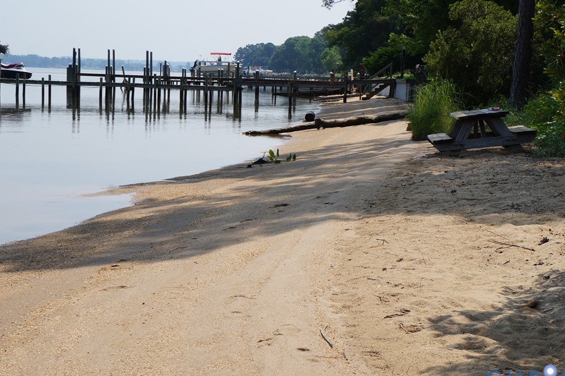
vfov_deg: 15.6
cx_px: 292
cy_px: 182
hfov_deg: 23.3
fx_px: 1373
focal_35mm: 88
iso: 200
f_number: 13
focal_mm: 51
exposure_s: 1/320
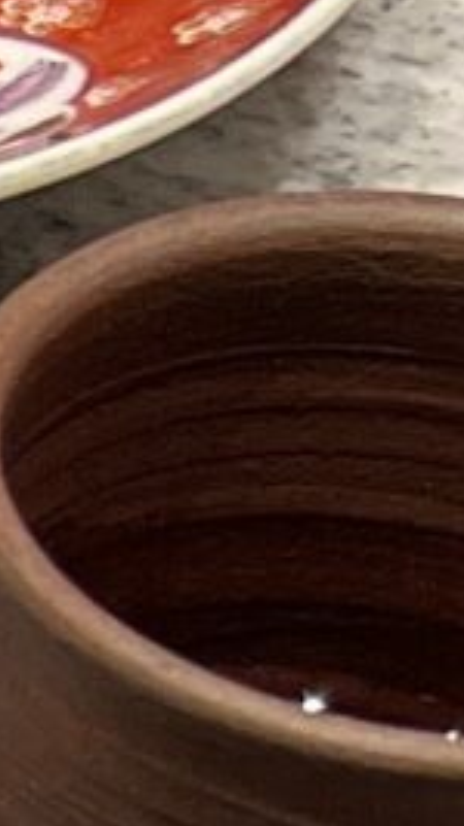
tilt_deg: -55.2
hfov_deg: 4.0
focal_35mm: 272
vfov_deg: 6.7
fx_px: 5955
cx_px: -1813
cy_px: 2933
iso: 100
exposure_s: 1/115
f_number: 1.5
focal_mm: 5.7
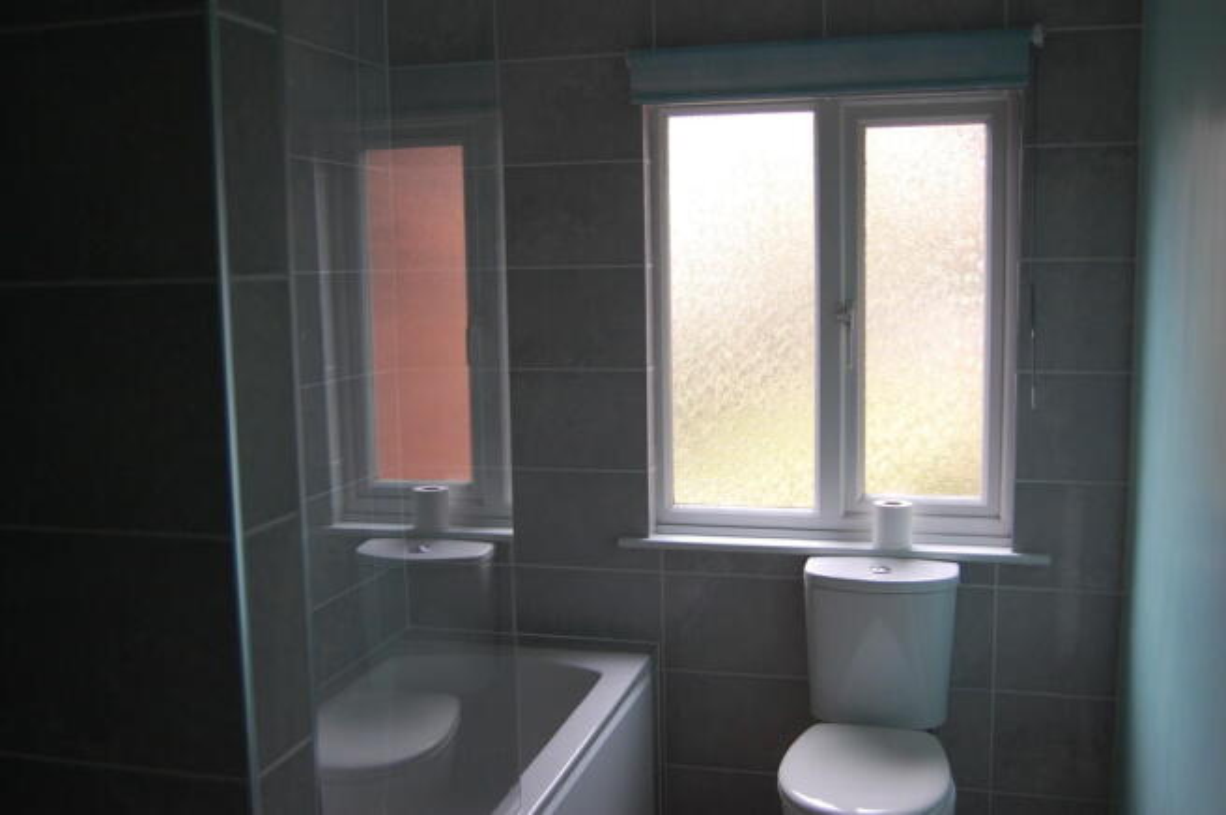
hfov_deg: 53.2
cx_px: 613
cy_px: 408
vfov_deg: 36.8
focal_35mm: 36
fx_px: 1225
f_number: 4
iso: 400
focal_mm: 24
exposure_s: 1/60
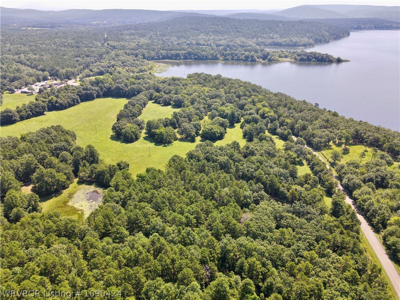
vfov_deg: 56.8
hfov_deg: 71.6
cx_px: 200
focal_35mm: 24
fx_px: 277
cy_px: 150
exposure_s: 1/20
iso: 100
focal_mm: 4.5
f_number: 2.8
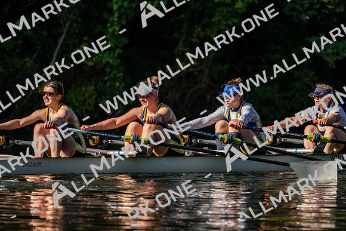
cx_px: 173
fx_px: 3847
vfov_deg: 3.4
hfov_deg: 5.1
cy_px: 116
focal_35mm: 400
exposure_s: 1/2500
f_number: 4.5
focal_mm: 400
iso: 560
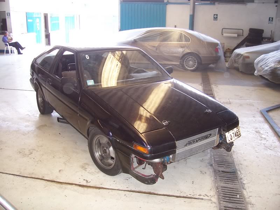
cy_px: 105
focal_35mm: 34
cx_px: 140
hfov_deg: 54.0
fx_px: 275
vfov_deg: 41.8
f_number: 2.7
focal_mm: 5.6
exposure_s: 1/125
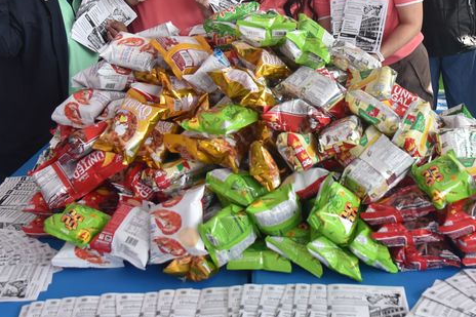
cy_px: 88
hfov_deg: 40.7
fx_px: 634
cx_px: 308
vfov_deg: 27.7
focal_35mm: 48
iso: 1600
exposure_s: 1/800
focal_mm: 27
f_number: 4
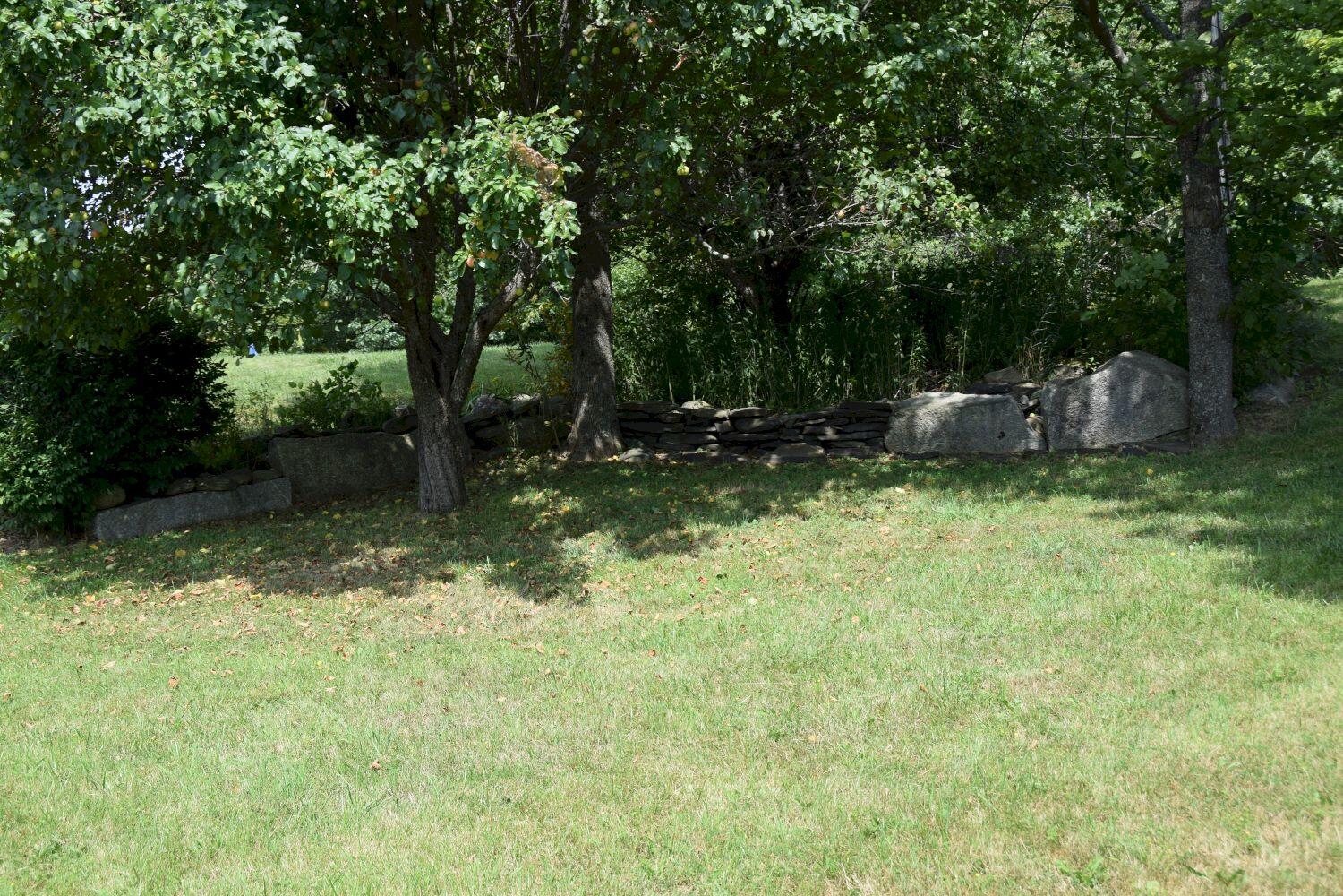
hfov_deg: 47.9
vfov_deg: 33.0
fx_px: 1511
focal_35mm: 40
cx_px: 672
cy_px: 448
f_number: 9
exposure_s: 1/320
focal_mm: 27
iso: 200
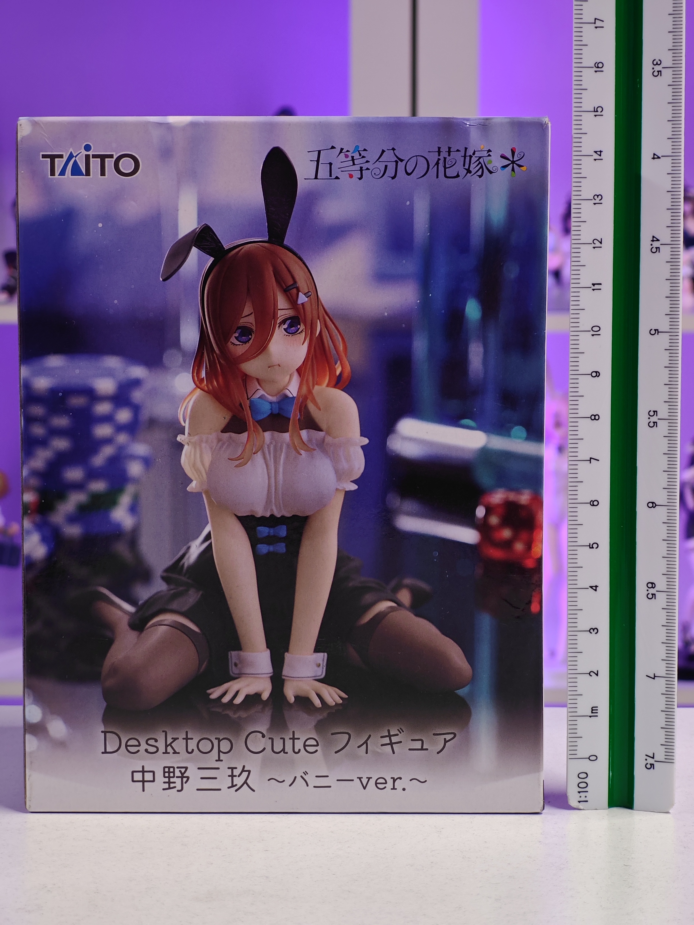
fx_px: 2139
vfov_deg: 24.4
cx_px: 347
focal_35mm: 80
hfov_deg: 18.4
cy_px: 462
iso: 400
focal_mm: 7.48
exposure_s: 1/18.7
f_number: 2.4
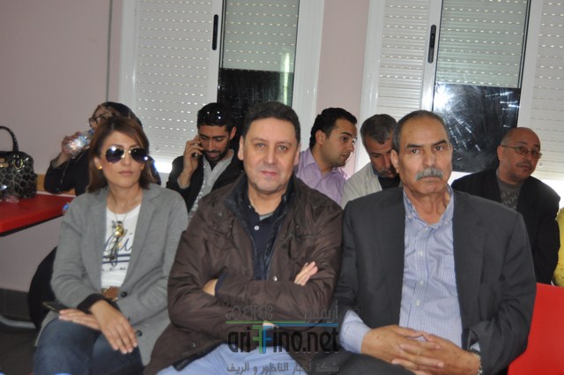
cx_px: 282
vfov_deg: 34.1
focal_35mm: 39
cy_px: 188
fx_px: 610
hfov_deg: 49.6
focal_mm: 26
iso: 800
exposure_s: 1/60
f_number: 4
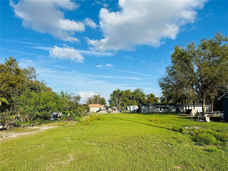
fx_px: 158
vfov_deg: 56.8
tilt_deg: +7.7
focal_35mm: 24
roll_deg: +1.0
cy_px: 86
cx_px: 114
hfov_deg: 71.6
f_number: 1.78
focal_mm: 6.86
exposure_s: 1/6211
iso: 80
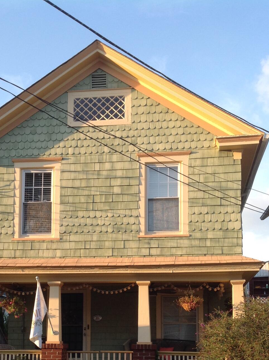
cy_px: 277
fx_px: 561
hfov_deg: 26.9
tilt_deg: +7.8
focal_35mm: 54
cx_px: 106
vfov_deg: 34.7
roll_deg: +1.1
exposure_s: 1/299
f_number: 2.4
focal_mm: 4.28
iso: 50
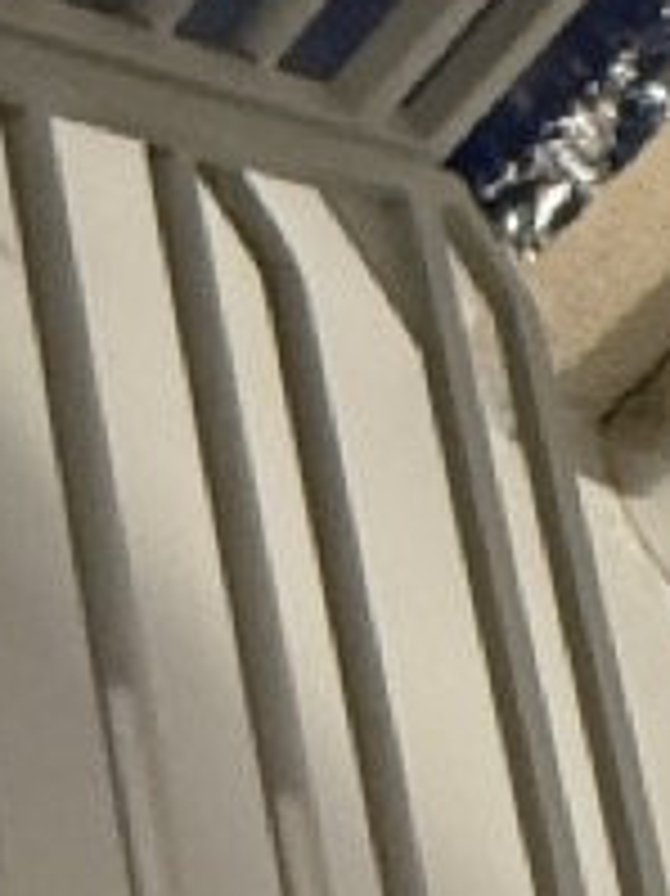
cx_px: 1740
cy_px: 2026
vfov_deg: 15.1
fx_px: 2325
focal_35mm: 90
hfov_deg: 12.1
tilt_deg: +57.9
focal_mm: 2.22
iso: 320
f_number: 2.2
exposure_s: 1/62
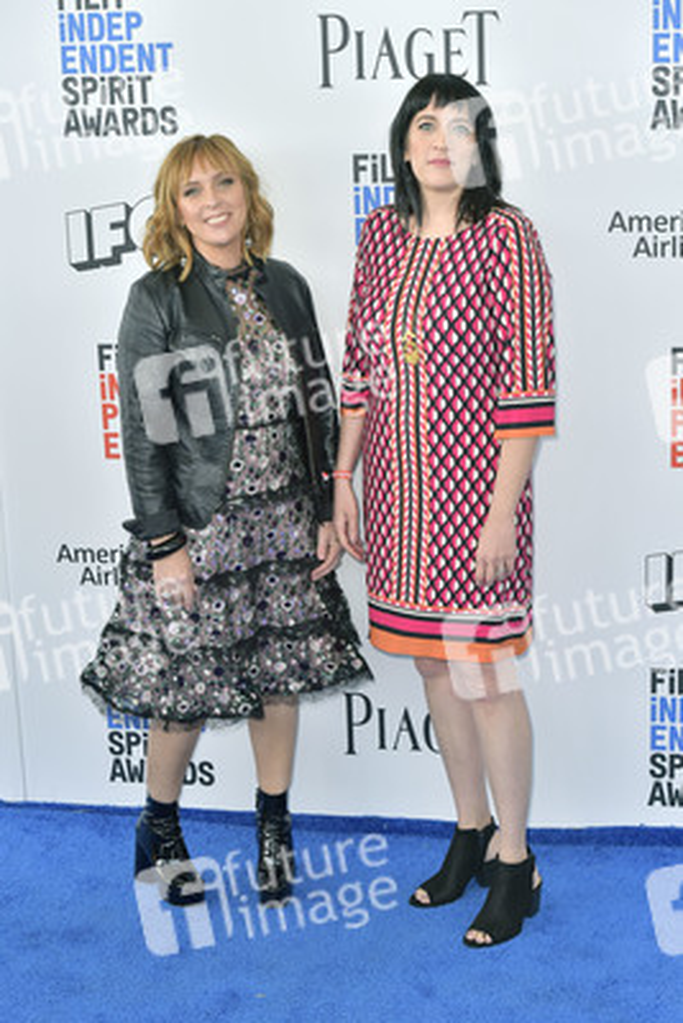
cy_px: 512
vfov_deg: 28.8
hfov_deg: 19.5
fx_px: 1990
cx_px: 342
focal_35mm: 70
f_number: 6.3
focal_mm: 70
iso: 500
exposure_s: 1/320
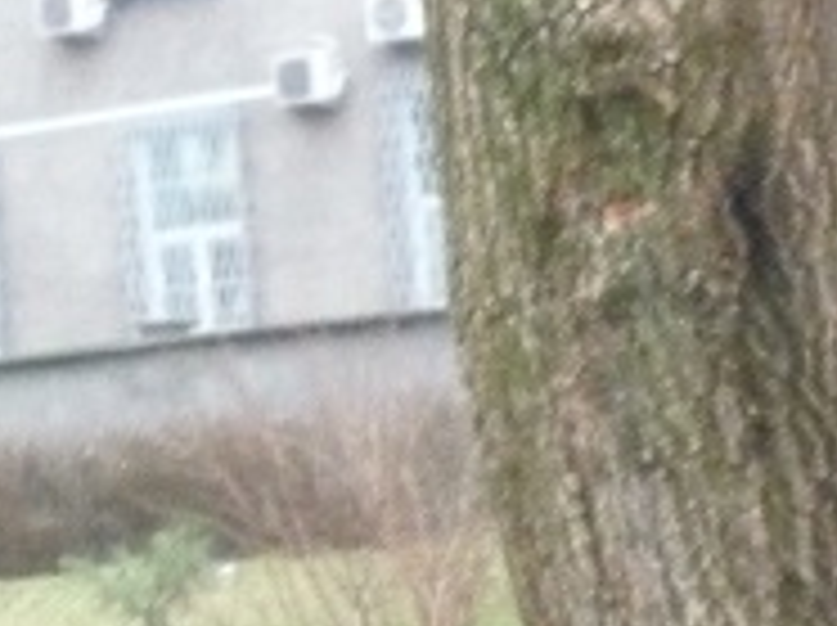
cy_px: 1085
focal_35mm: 138
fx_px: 3332
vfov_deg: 10.2
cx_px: -315
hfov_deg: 13.7
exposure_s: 1/160
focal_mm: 5.2
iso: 800
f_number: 3.3
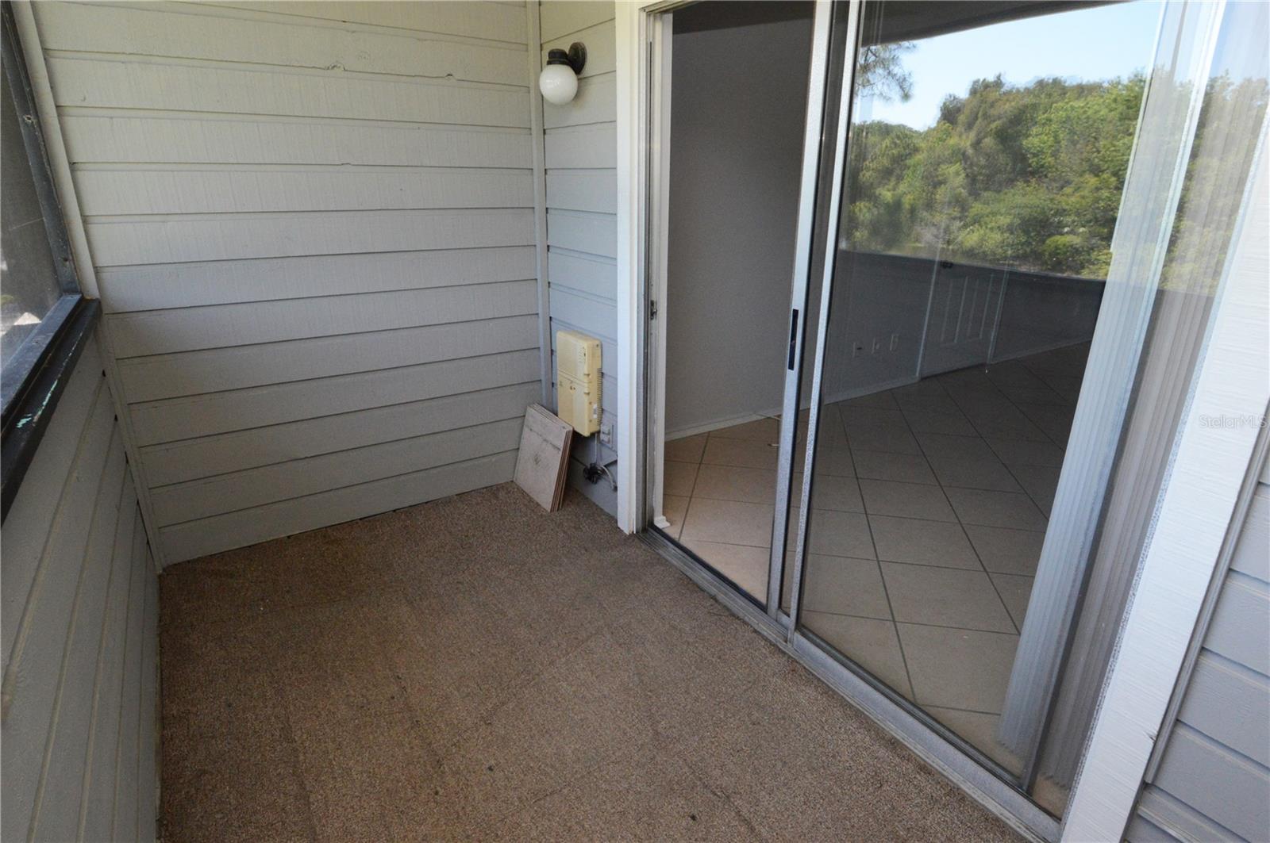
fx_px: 634
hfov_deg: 90.1
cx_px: 635
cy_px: 422
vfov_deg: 67.3
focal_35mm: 18
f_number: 10
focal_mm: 12
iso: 1600
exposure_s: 1/100
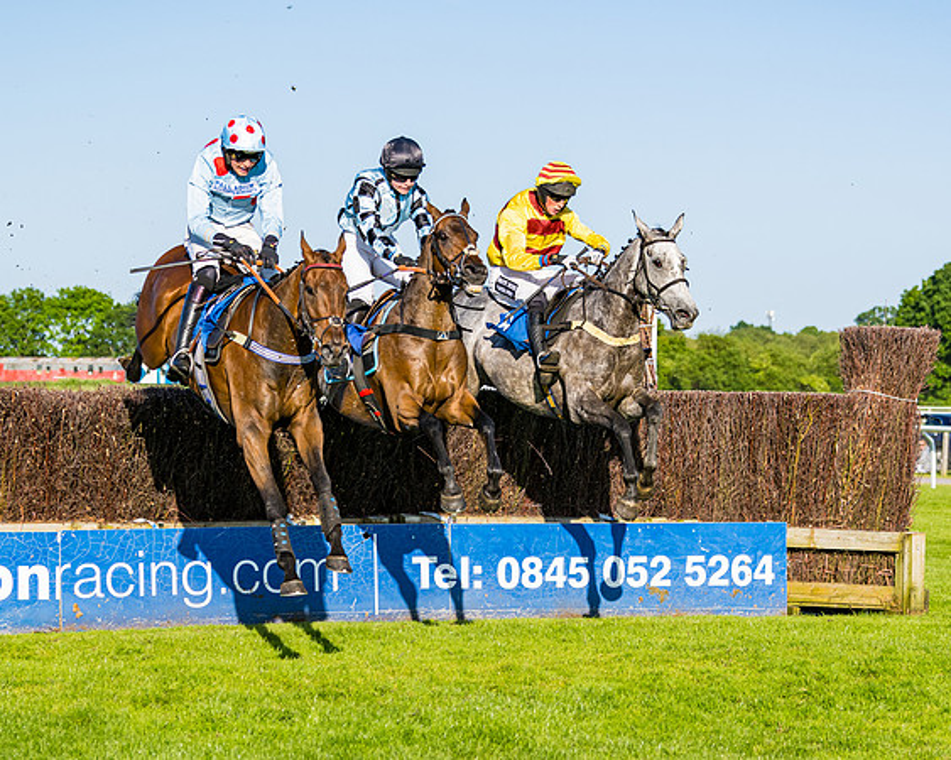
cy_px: 556
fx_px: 3512
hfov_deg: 15.4
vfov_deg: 12.3
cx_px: 531
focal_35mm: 125
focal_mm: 70
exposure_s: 1/2000
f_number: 4
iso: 200
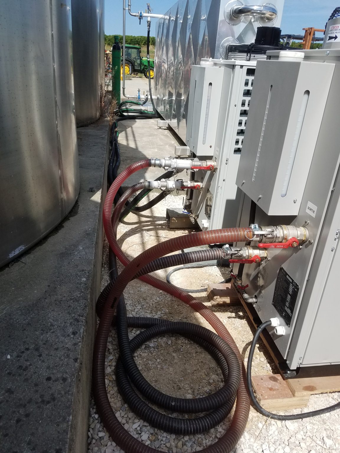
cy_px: 226
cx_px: 170
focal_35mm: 26
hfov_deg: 53.1
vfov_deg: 67.3
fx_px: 340
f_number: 1.7
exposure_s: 1/2208
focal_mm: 4.2
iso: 40
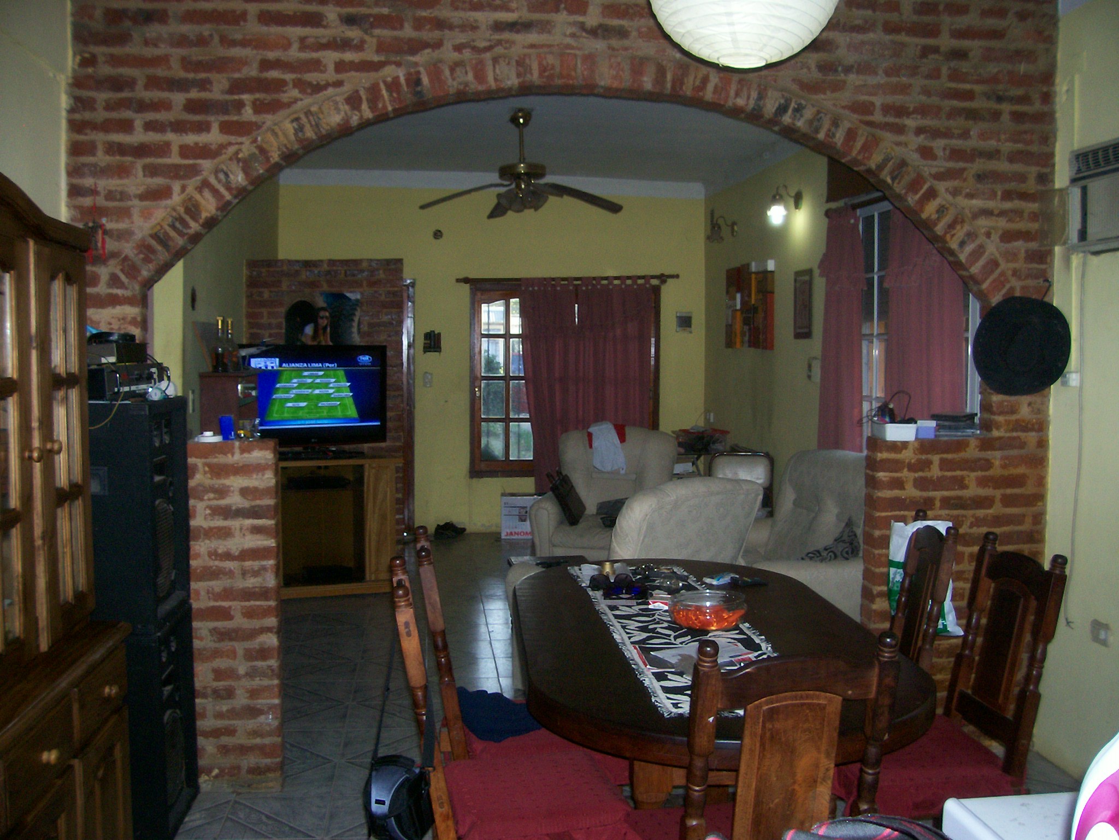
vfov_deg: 41.8
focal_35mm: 34
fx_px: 1099
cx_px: 560
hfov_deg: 54.0
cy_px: 420
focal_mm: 5.6
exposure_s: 1/112
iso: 140
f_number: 2.7
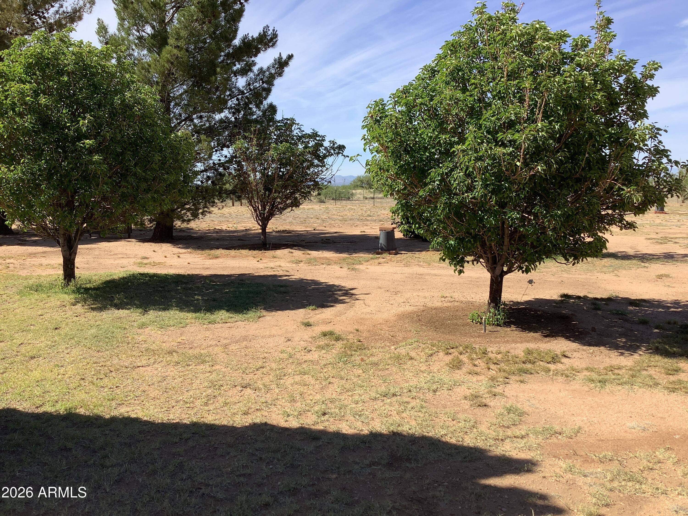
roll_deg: +1.8
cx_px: 344
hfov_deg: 58.4
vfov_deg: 45.4
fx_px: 616
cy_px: 258
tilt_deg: -7.6
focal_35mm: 31
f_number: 2.4
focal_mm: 3.3
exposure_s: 1/1058
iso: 25
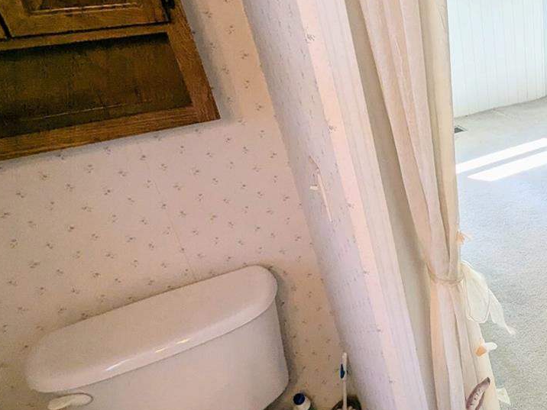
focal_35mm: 29
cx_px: 539
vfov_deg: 48.1
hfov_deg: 50.7
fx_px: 458
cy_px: 182
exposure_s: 1/127
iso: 51
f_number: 2.2
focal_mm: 1.95
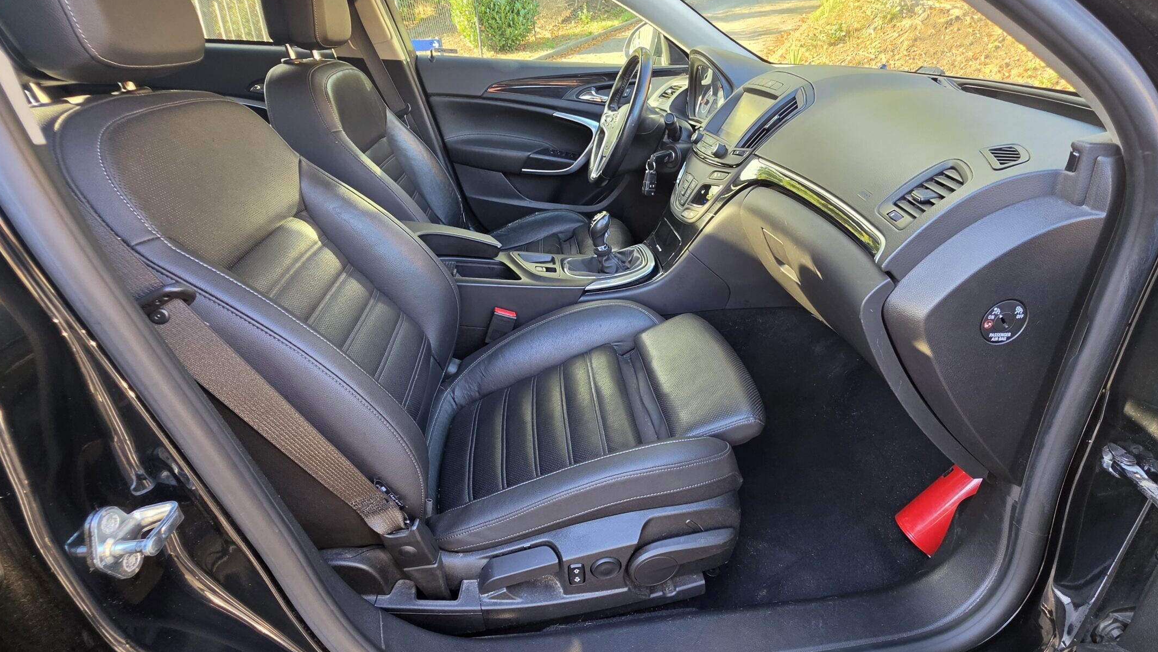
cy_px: 305
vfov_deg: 63.9
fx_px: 522
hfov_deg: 95.8
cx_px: 622
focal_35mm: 17
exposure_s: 1/100
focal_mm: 2.2
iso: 100
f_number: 1.9
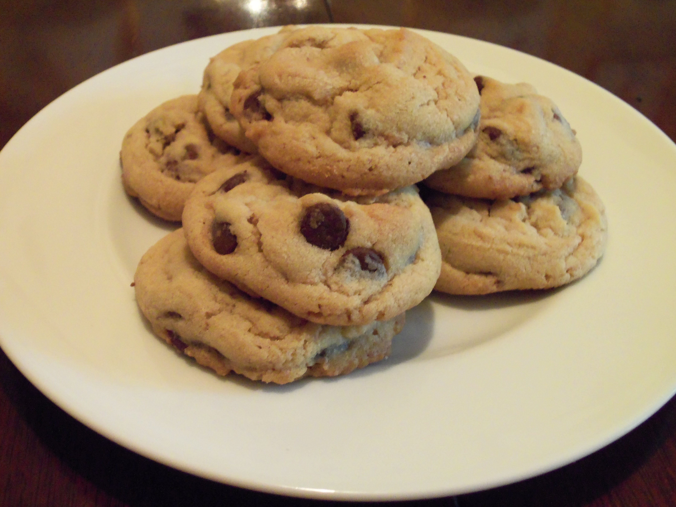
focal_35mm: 38
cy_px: 254
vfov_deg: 37.7
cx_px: 338
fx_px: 742
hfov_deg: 49.0
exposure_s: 1/13
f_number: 3.7
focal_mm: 6.7
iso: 400
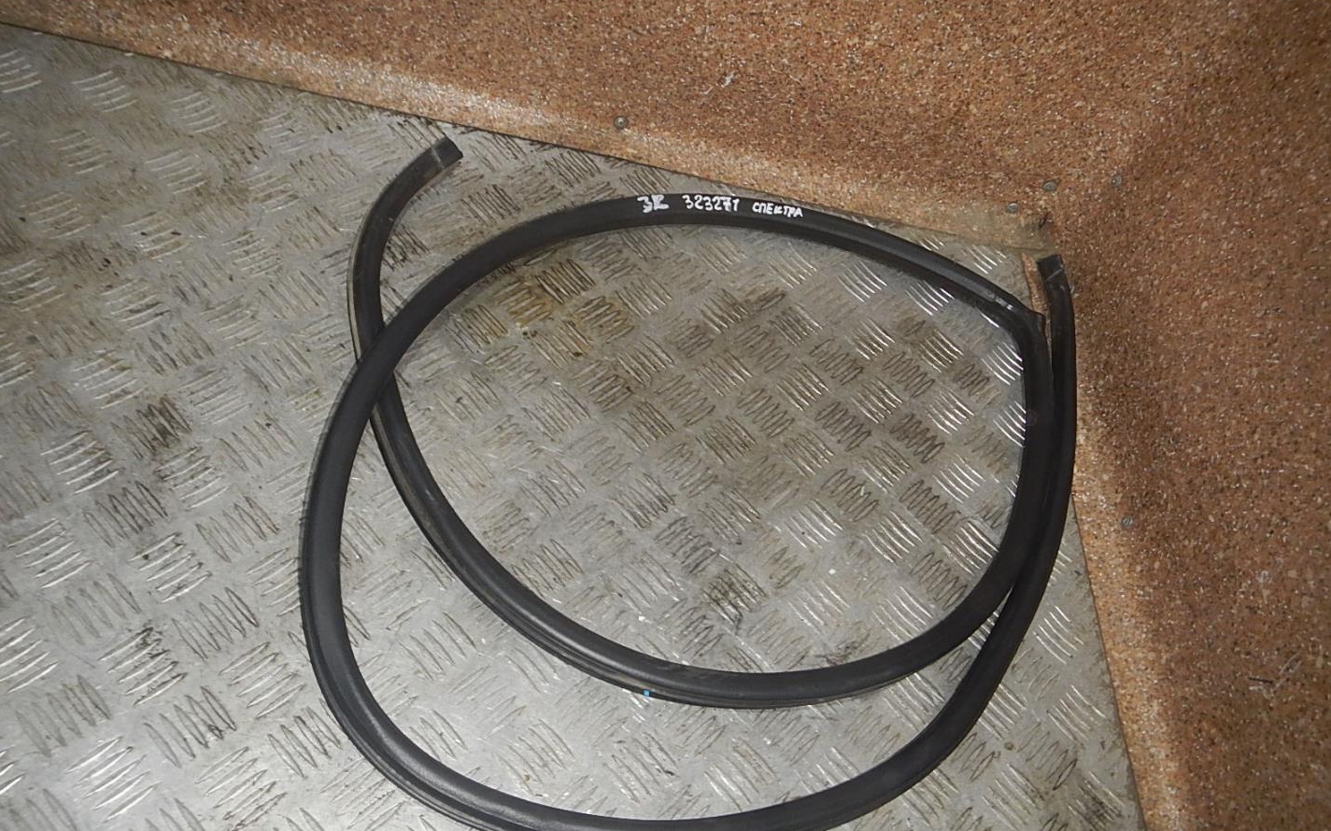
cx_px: 664
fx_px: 1088
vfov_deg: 41.8
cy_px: 436
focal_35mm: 30
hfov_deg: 62.9
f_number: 3.9
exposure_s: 1/30
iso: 200
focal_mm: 5
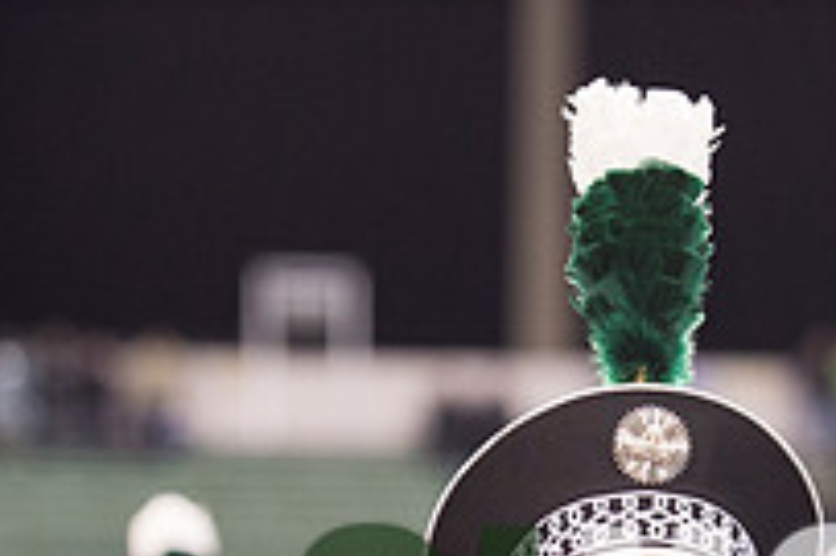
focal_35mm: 314
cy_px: 717
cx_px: 605
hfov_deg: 6.6
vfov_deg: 4.4
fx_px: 7286
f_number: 2.8
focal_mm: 110
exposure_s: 1/400
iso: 2500
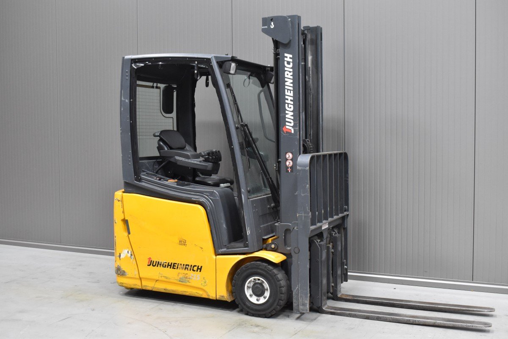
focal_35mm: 42
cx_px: 254
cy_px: 170
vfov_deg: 31.9
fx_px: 593
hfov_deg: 46.4
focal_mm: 28
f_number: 5.6
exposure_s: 1/30
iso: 1600
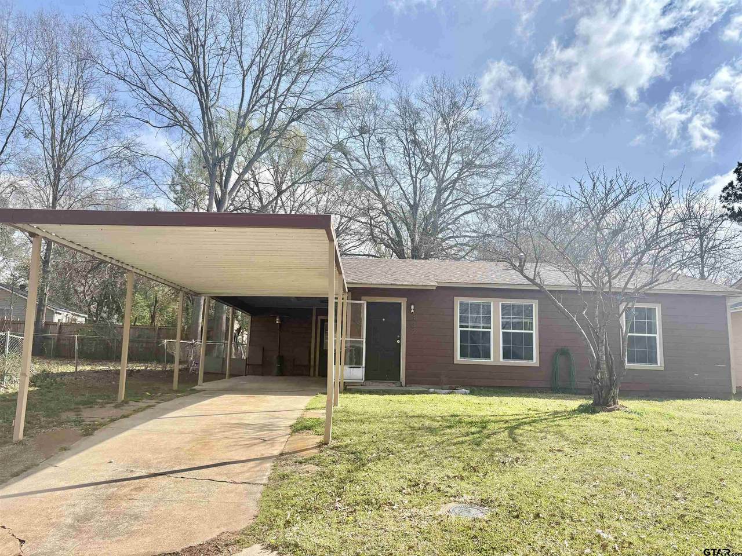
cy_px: 278
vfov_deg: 53.1
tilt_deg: +10.8
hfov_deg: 67.3
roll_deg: -1.1
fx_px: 557
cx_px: 371
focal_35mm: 26
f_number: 1.6
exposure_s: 1/4950
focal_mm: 5.96
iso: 64
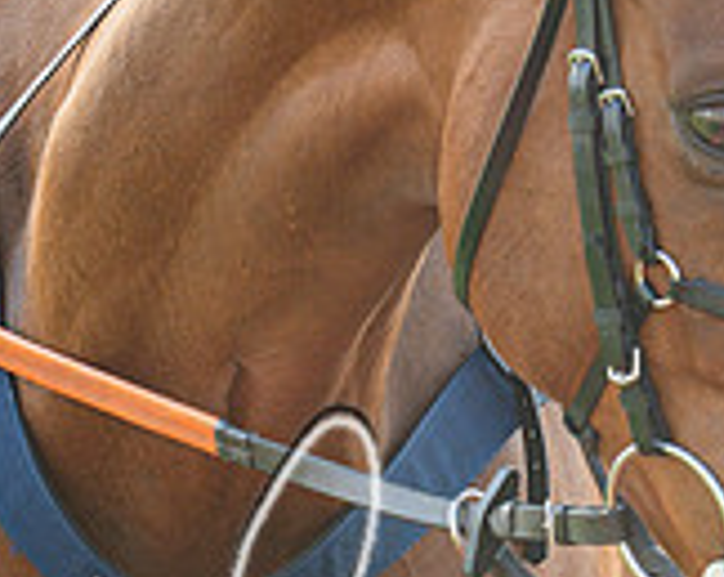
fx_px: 18288
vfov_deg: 1.8
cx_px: 1404
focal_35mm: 855
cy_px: 487
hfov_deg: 2.3
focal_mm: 135
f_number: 5
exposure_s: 1/250
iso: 200
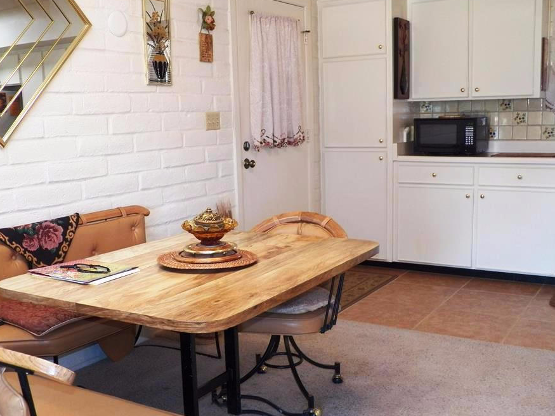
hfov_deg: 46.7
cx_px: 239
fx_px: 641
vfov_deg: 35.9
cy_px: 228
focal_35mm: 40
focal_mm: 6.3
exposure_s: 1/30
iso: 200
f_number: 2.8
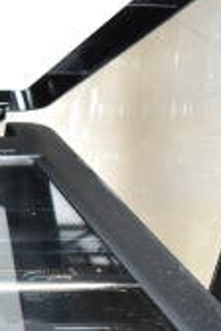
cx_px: -290
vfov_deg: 20.6
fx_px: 902
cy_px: 269
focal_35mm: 98
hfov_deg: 11.7
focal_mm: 18
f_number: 5
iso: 1600
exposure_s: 1/100
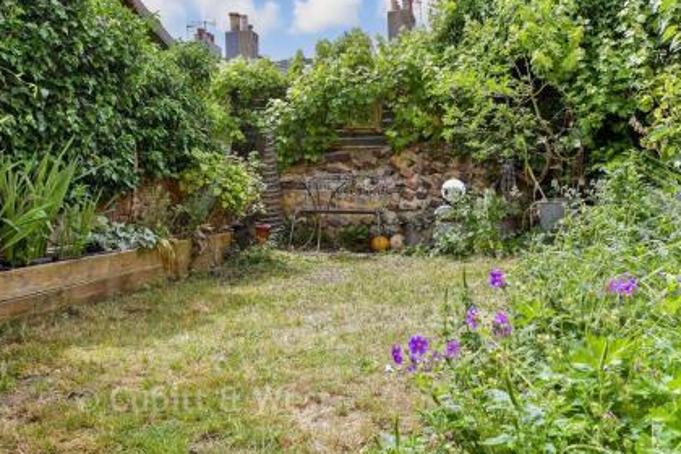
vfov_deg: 38.9
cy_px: 223
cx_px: 326
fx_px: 643
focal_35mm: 34
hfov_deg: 55.8
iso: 400
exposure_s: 1/640
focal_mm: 20
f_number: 8
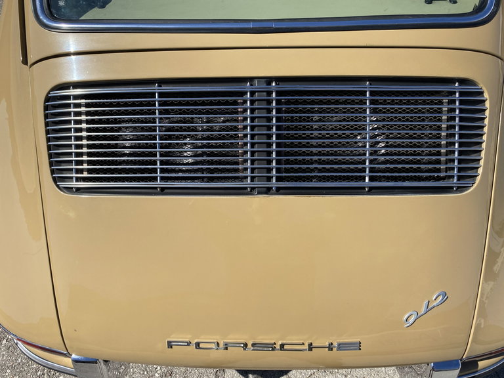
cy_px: 189
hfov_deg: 67.3
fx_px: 379
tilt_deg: -65.6
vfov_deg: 53.1
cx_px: 252
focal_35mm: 26
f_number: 1.8
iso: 32
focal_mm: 4.25
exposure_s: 1/3300
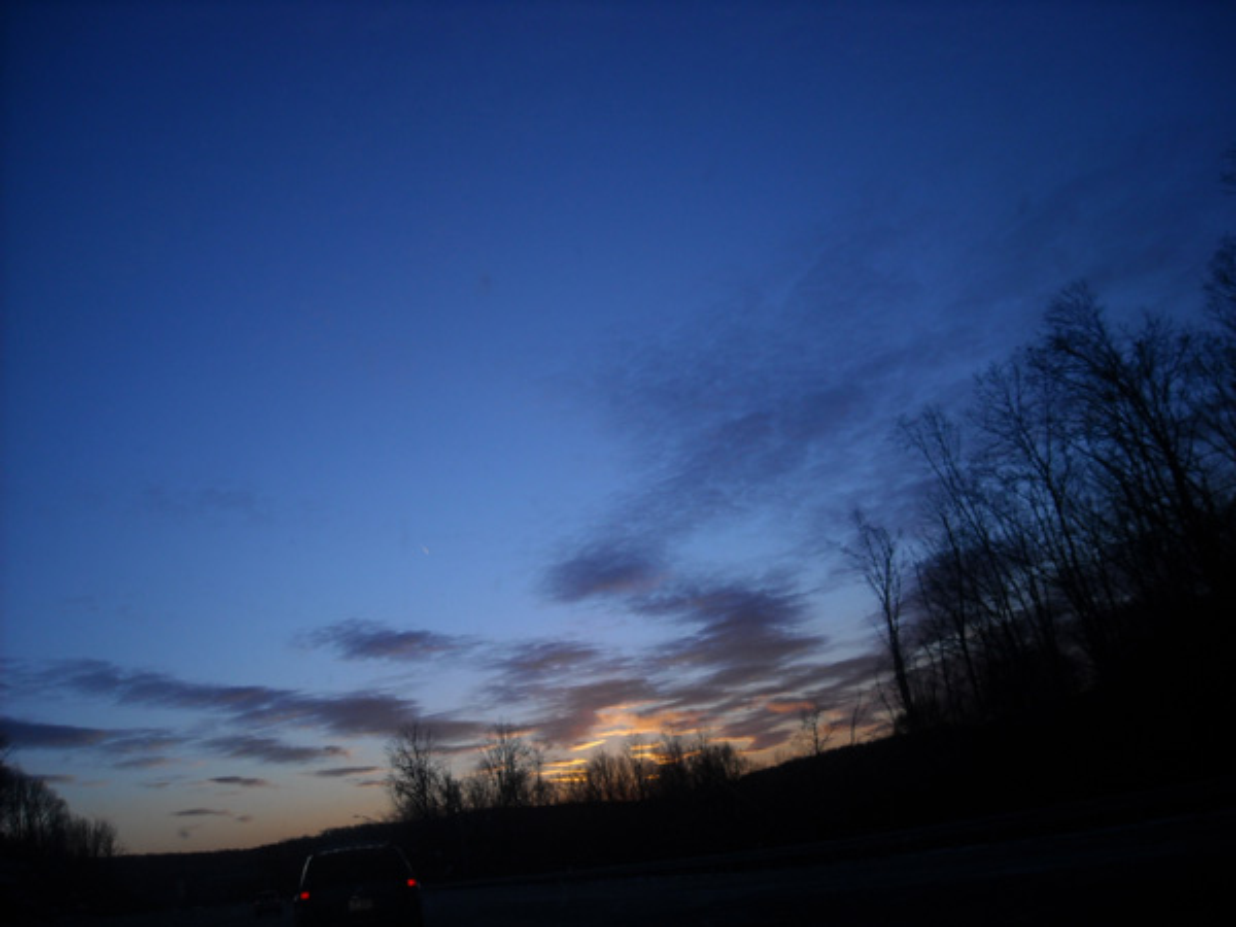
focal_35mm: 35
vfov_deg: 40.7
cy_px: 464
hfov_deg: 52.6
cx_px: 618
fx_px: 1250
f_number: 2.8
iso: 64
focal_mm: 5.7
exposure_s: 1/458
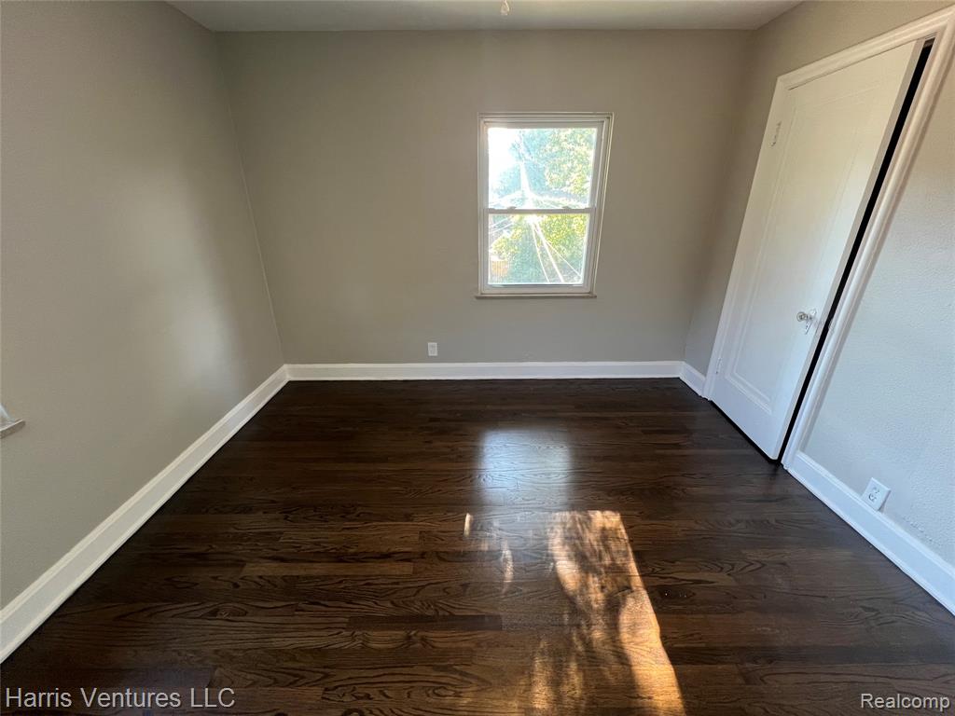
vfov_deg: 89.9
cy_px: 358
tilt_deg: -22.6
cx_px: 478
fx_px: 359
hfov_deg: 106.2
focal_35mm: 13
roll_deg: +0.8
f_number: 1.8
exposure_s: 1/60
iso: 250
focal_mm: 1.57
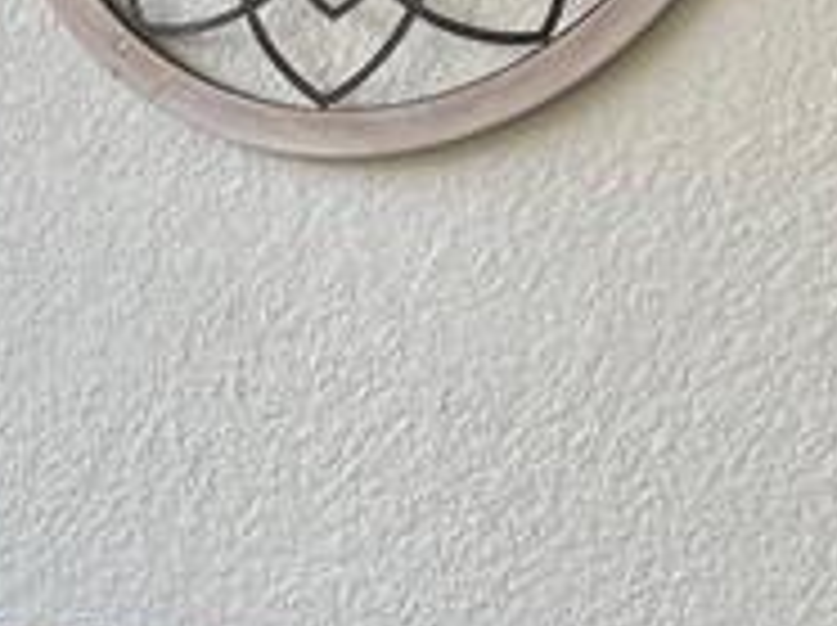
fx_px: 3453
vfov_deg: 10.0
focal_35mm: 143
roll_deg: -2.4
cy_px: 966
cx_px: -356
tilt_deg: -13.3
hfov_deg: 13.2
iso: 40
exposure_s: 1/156
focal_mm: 5.7
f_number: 1.5
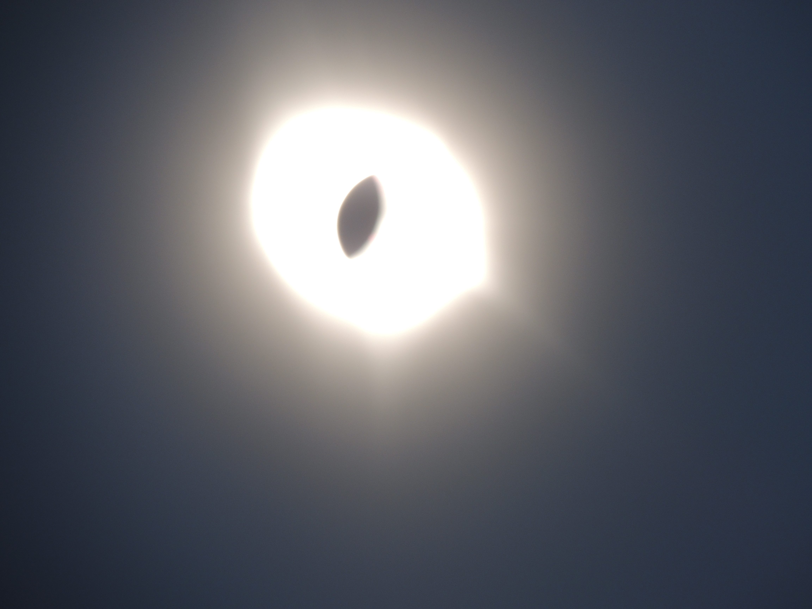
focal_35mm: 550
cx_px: 406
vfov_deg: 2.7
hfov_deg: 3.6
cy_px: 304
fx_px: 12902
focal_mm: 98.1
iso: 100
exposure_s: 1.3
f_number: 6.9
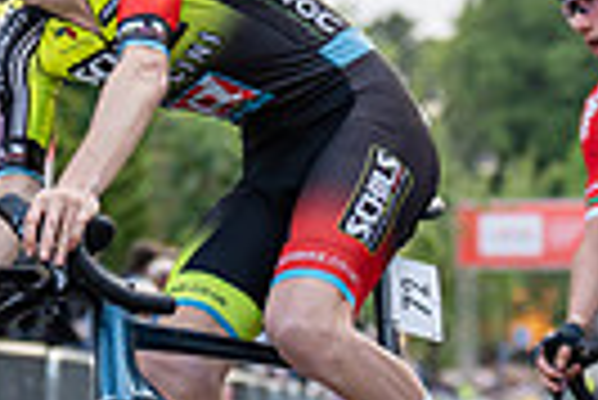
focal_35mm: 305
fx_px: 5072
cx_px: 90
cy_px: 97
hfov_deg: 6.7
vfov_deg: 4.5
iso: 1000
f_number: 2.8
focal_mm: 70
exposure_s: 1/800
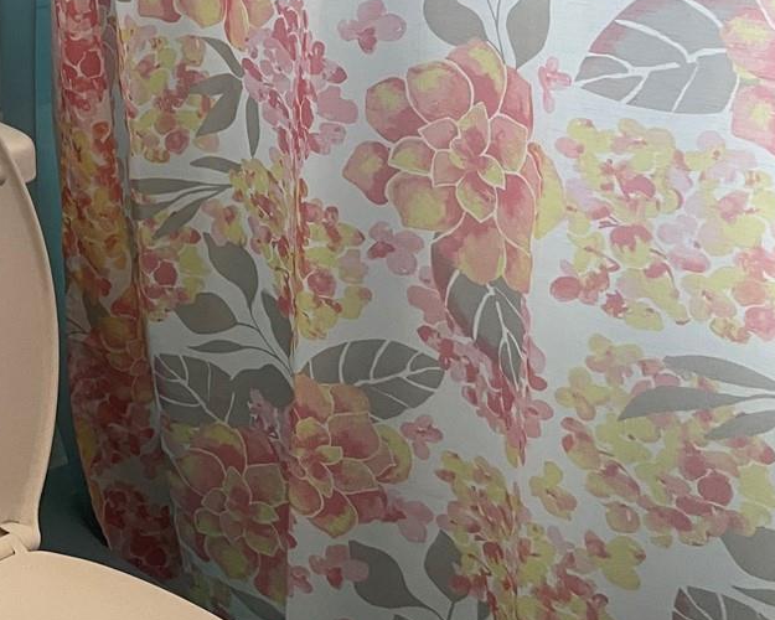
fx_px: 1491
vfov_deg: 22.4
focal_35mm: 65
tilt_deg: -9.3
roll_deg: -1.8
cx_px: -207
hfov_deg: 25.5
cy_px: -30
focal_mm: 4.2
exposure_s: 1/60
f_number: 1.6
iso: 125
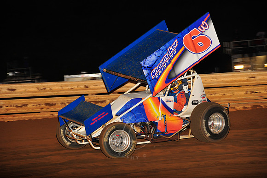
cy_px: 89
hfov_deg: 12.1
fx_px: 1260
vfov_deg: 8.1
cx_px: 134
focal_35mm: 170
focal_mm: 170
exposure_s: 1/320
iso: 1000
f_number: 6.3
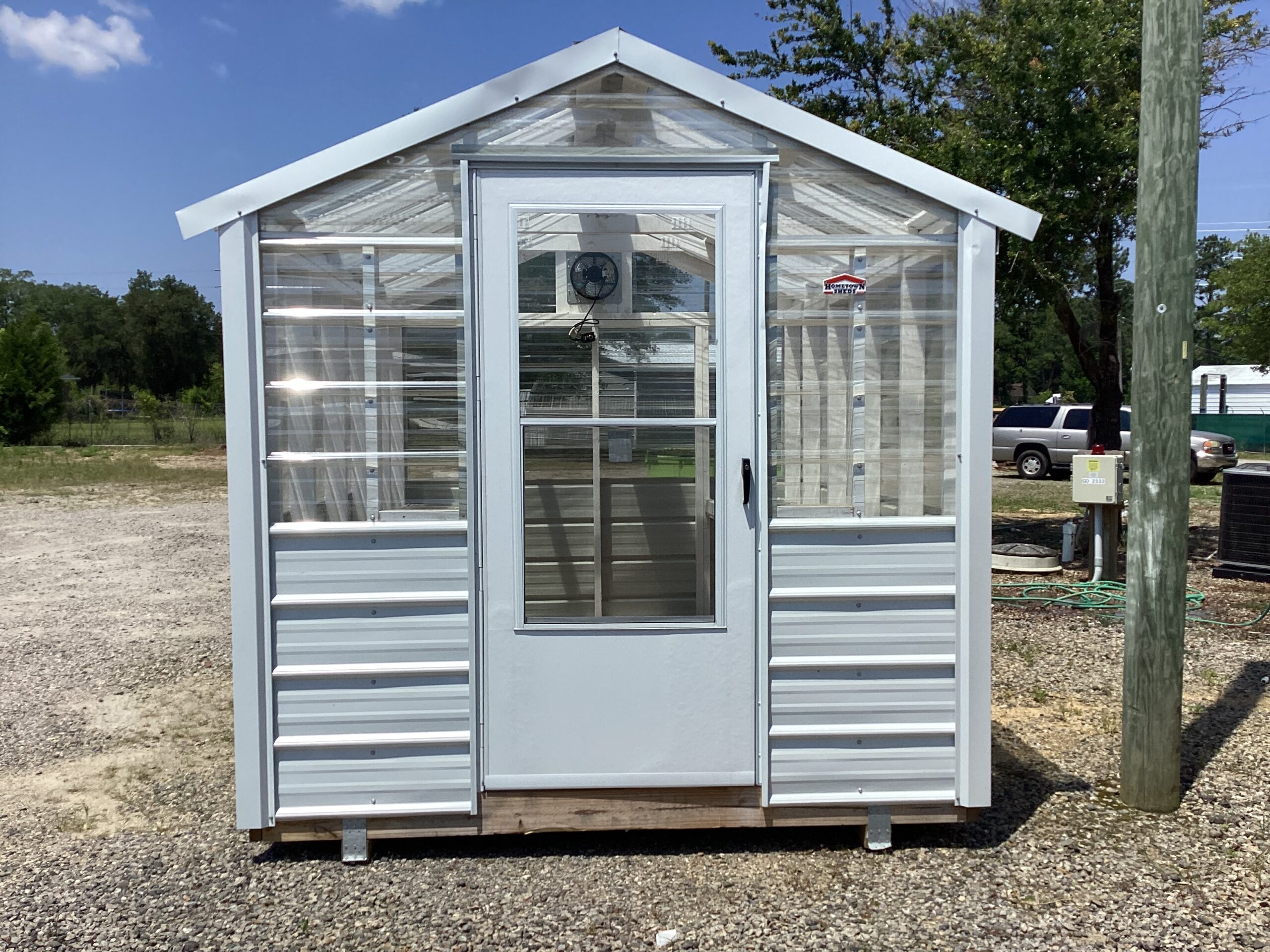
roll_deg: -0.3
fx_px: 1137
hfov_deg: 58.4
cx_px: 635
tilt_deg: -5.4
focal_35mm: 31
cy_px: 476
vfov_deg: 45.4
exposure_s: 1/2551
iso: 25
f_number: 2.4
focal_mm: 3.3
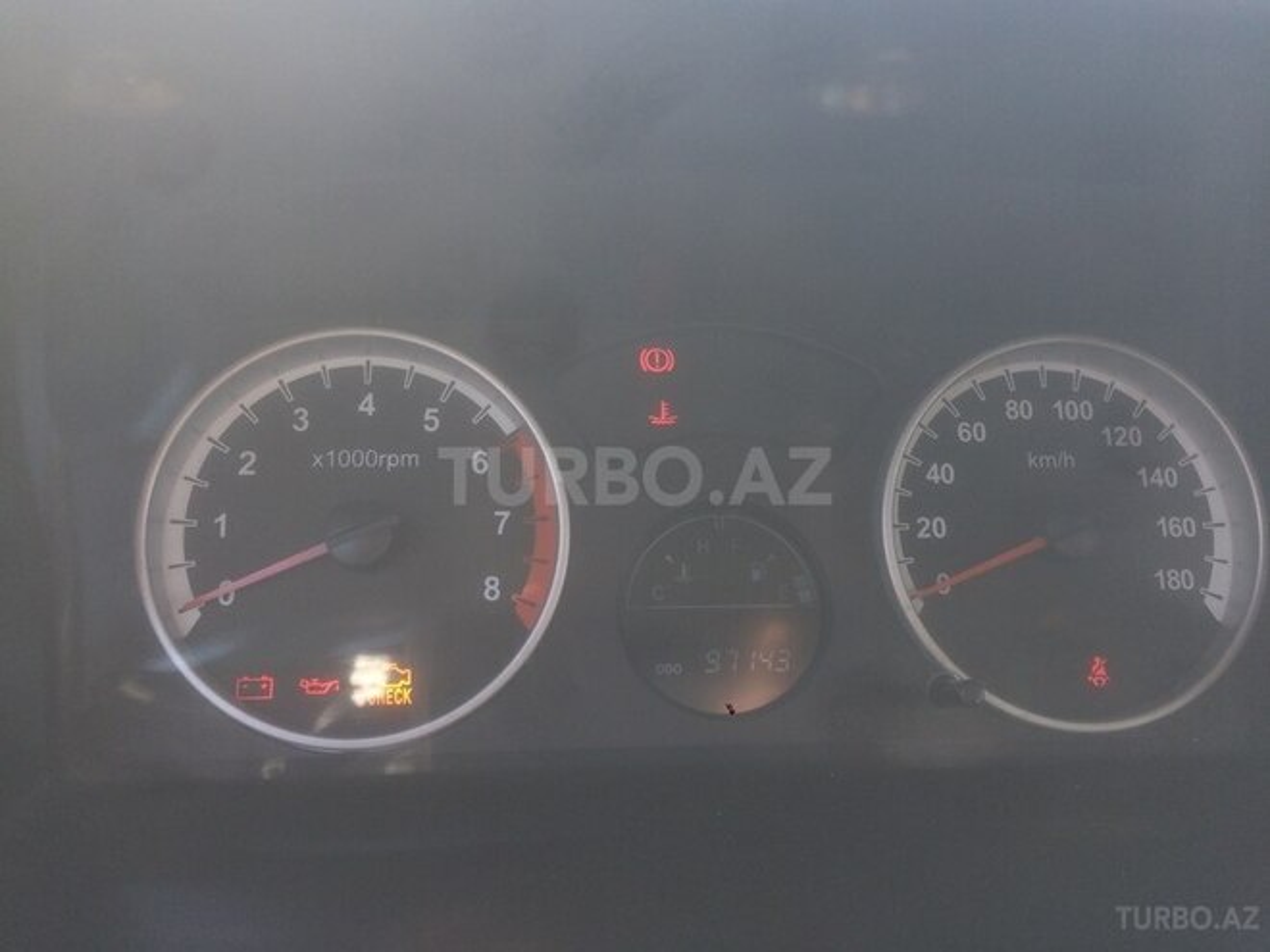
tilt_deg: -17.9
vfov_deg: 48.2
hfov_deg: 61.7
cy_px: 476
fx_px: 1064
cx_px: 635
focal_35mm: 29
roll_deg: -0.4
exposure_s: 1/100
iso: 50
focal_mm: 4.15
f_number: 2.2
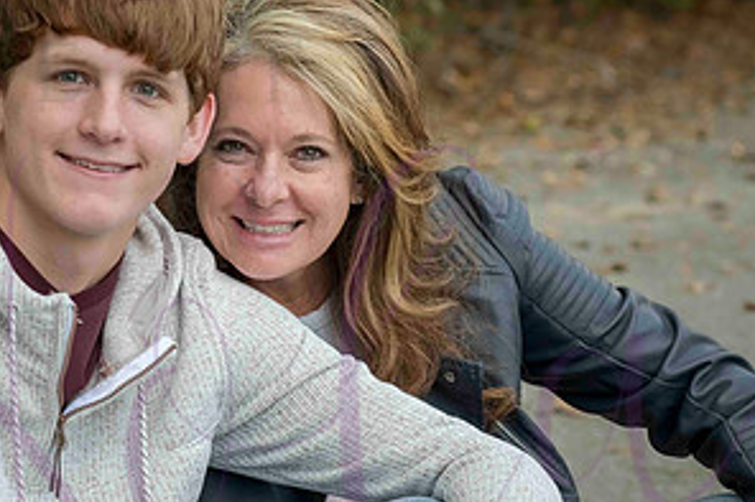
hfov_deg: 10.5
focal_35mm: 196
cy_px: 197
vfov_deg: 7.0
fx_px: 4108
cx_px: 268
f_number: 6.3
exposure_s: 1/640
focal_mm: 100
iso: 800
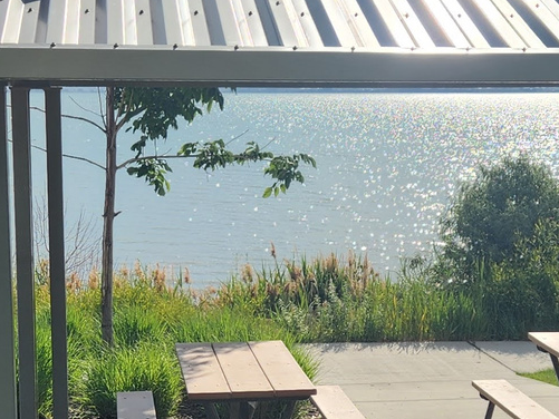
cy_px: 301
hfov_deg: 20.8
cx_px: 335
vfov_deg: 15.7
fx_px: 1518
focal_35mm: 94
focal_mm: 5.4
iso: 20
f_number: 1.8
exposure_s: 1/3687
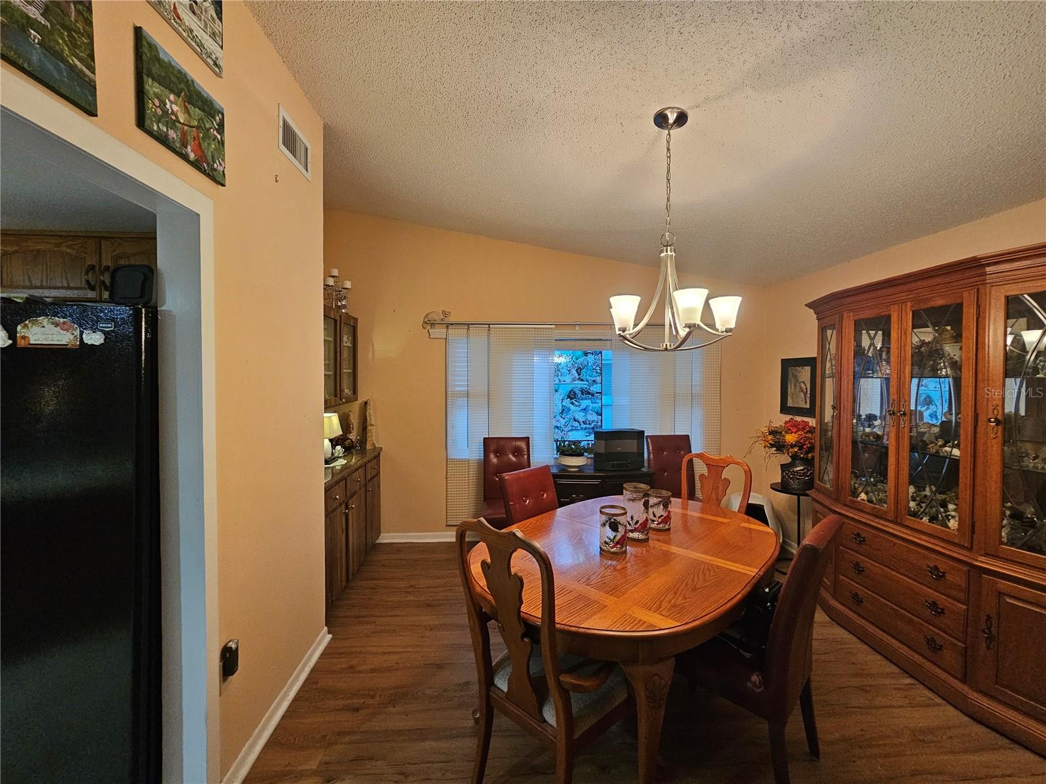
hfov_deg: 106.2
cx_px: 523
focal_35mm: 13
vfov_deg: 89.9
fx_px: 393
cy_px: 392
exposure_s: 1/40
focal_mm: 2.2
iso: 400
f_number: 2.2
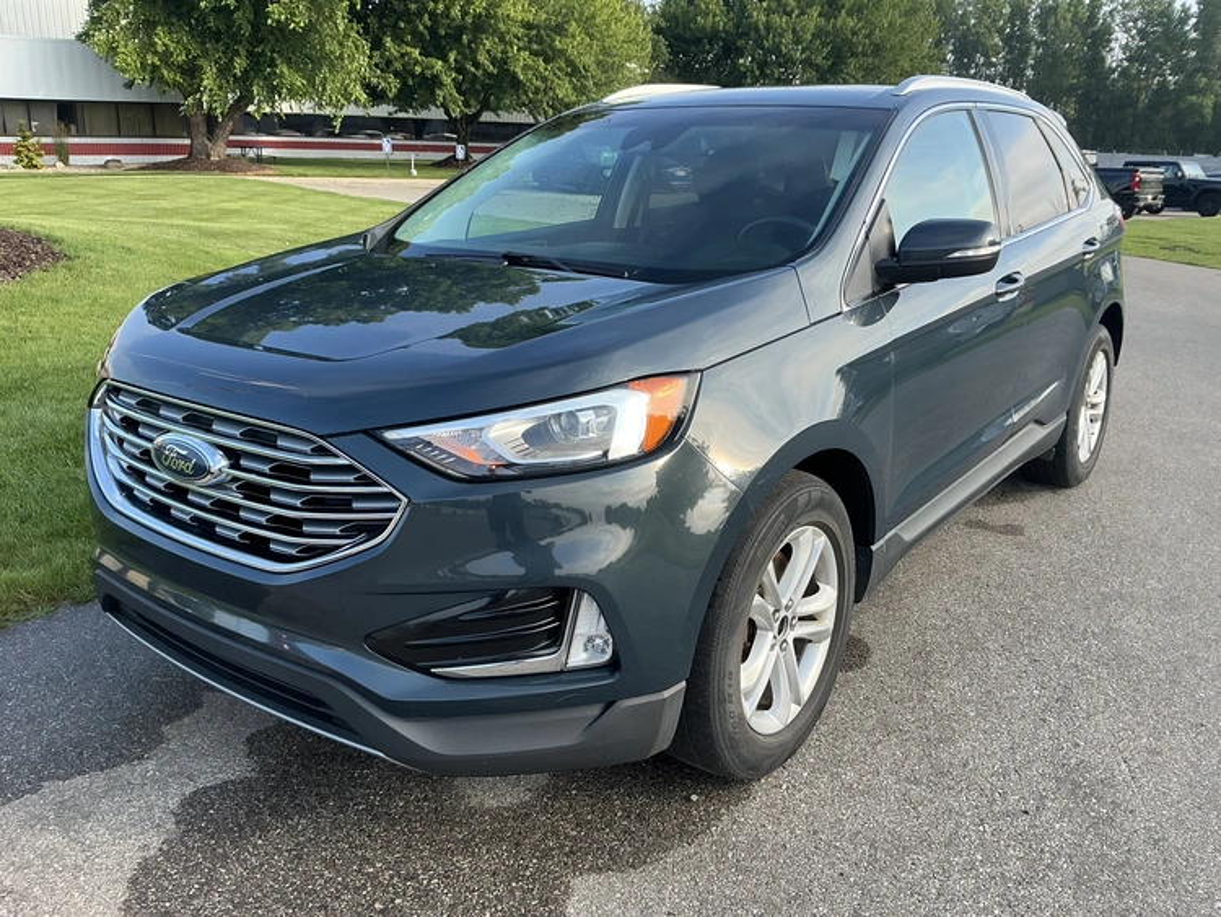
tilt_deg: -17.5
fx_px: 988
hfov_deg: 63.4
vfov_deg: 49.8
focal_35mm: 28
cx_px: 610
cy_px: 458
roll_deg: -1.7
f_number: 1.8
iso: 25
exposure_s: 1/412
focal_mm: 3
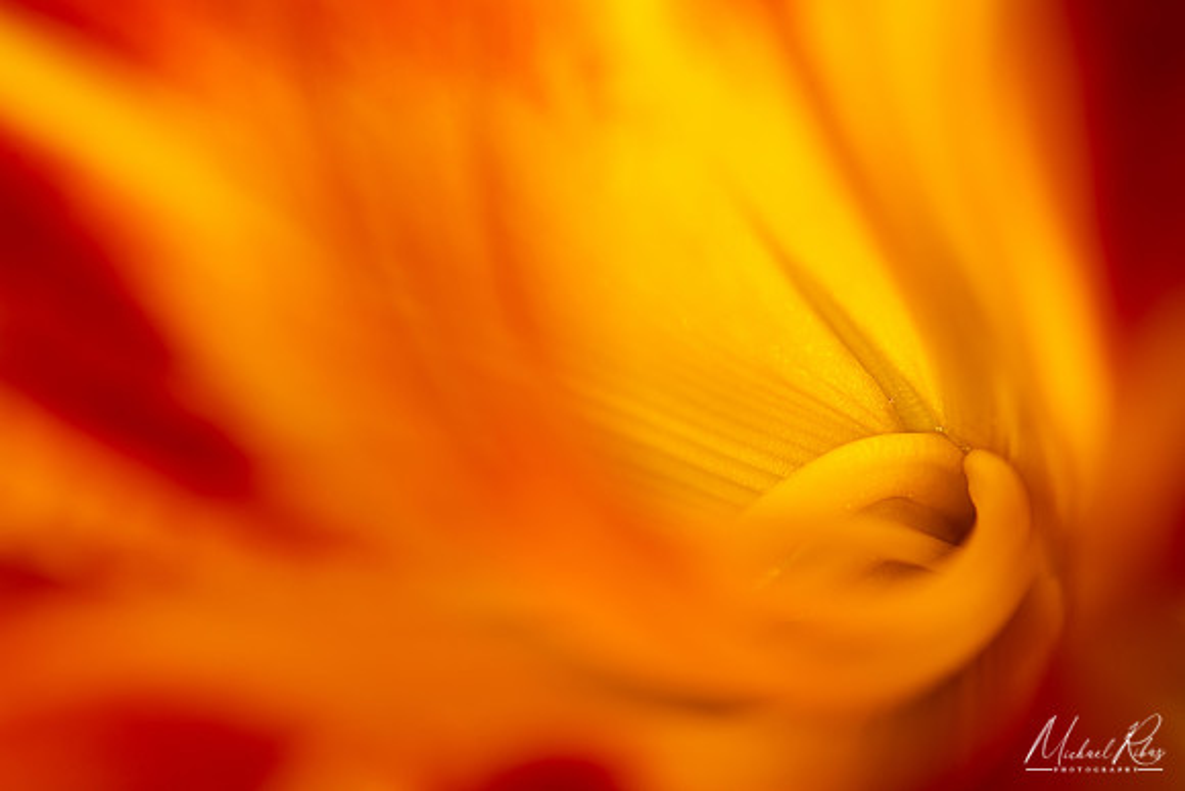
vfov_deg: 13.0
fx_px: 3457
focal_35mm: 105
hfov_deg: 19.5
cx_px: 592
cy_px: 396
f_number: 8
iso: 100
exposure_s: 1/250
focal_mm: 105
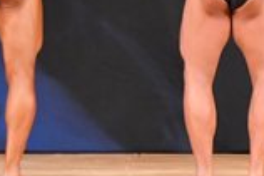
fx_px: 5406
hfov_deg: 2.8
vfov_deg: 1.9
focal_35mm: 738
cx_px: 439
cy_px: -126
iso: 6400
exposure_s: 1/400
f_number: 5.6
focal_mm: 100
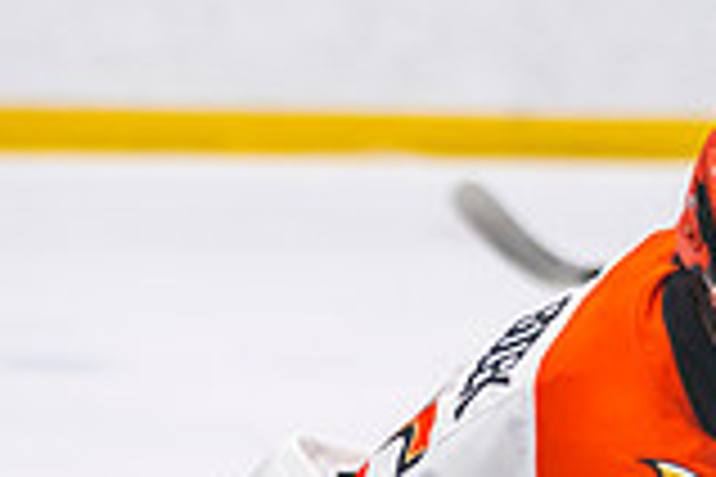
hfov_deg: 4.5
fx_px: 9168
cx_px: 188
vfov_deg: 3.0
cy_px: 672
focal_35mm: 461
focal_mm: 120
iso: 800
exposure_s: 1/640
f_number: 2.8
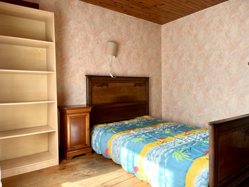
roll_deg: +0.9
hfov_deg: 67.3
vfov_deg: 53.1
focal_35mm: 26
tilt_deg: -2.1
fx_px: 187
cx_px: 124
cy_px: 94
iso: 40
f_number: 1.6
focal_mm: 5.1
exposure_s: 1/122
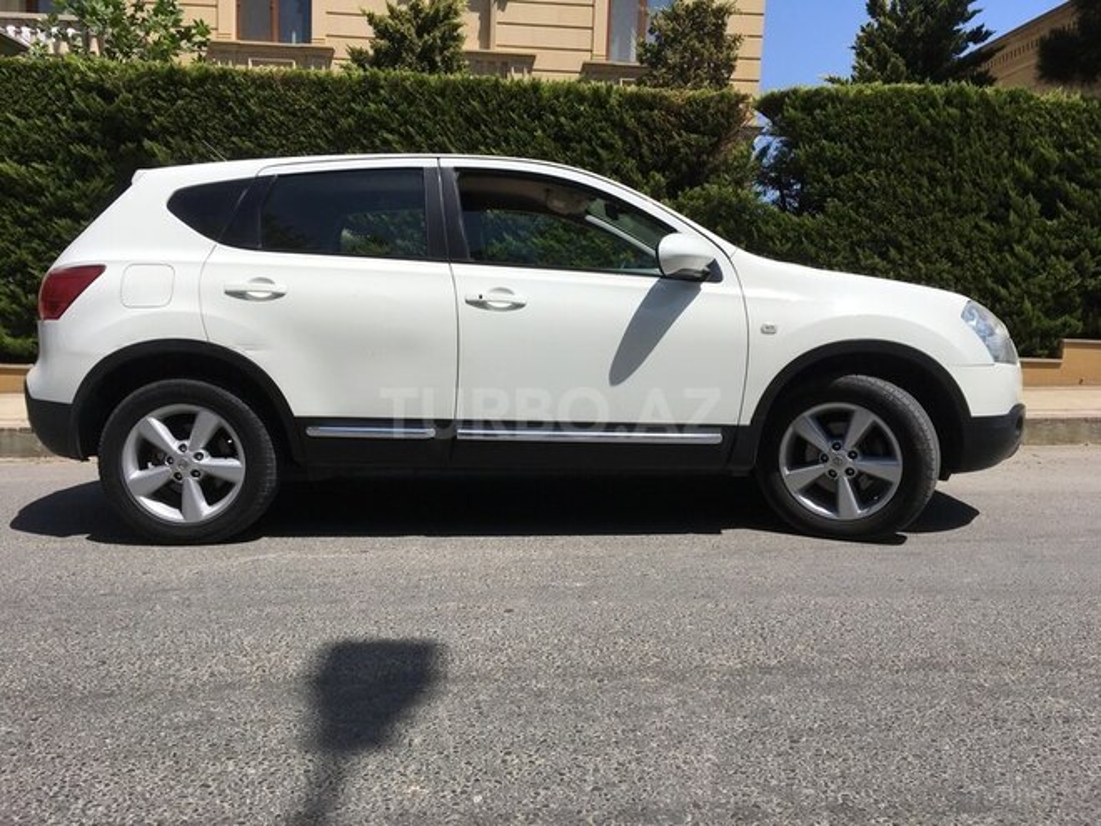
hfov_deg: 61.7
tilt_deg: -7.1
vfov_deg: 48.2
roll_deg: -0.3
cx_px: 550
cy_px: 413
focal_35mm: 29
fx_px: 922
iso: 25
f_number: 2.2
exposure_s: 1/3077
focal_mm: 4.15
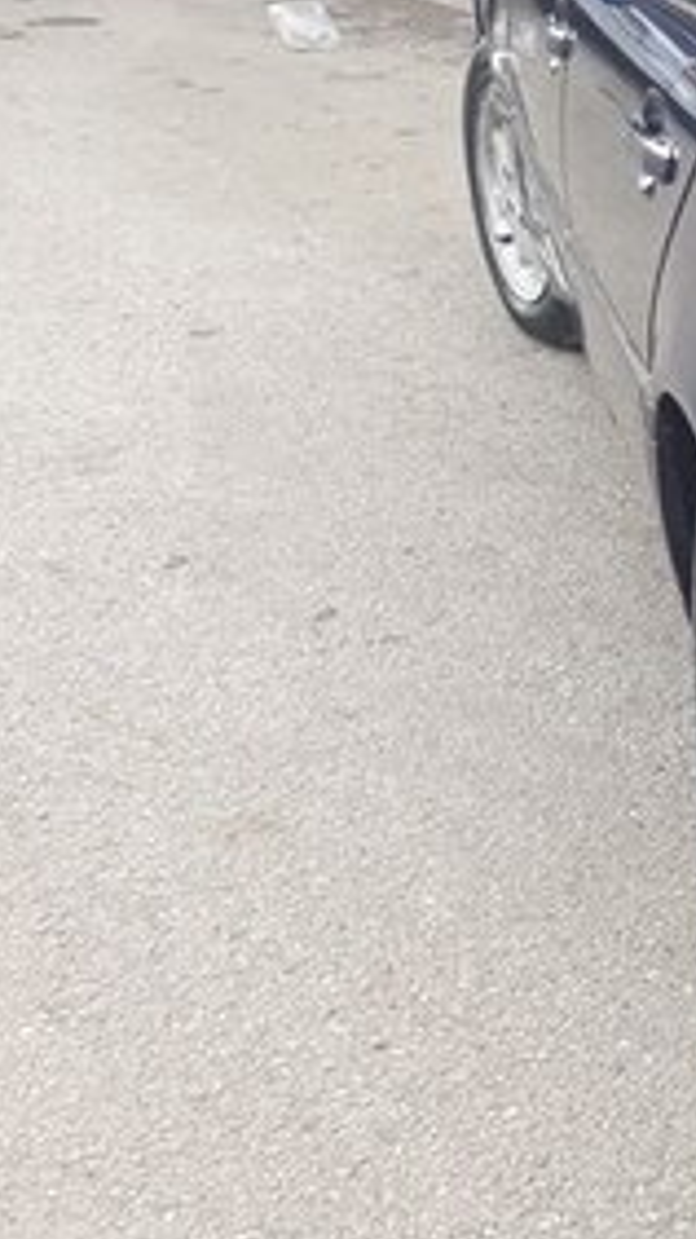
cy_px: 474
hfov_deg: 14.6
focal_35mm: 69
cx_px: 1361
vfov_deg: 30.5
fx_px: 2265
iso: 40
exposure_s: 1/187
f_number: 1.7
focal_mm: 3.71
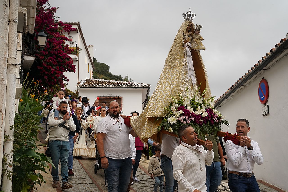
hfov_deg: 50.7
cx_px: 144
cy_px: 96
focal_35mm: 38
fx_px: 304
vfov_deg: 35.0
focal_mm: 38
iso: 1250
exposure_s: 1/3200
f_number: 5.6
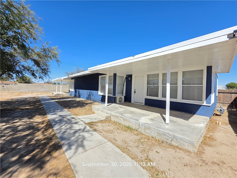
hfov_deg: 106.2
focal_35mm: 13
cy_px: 89
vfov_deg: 89.9
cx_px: 118
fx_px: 89
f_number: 1.9
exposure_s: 1/1258
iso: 32
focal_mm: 2.2
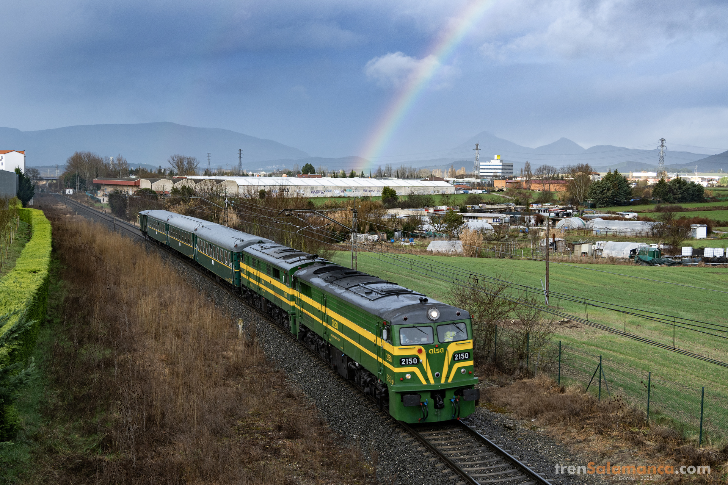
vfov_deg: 33.0
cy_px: 242
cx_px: 364
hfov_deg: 47.9
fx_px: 819
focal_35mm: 40
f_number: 5
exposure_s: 1/250
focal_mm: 27
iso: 200
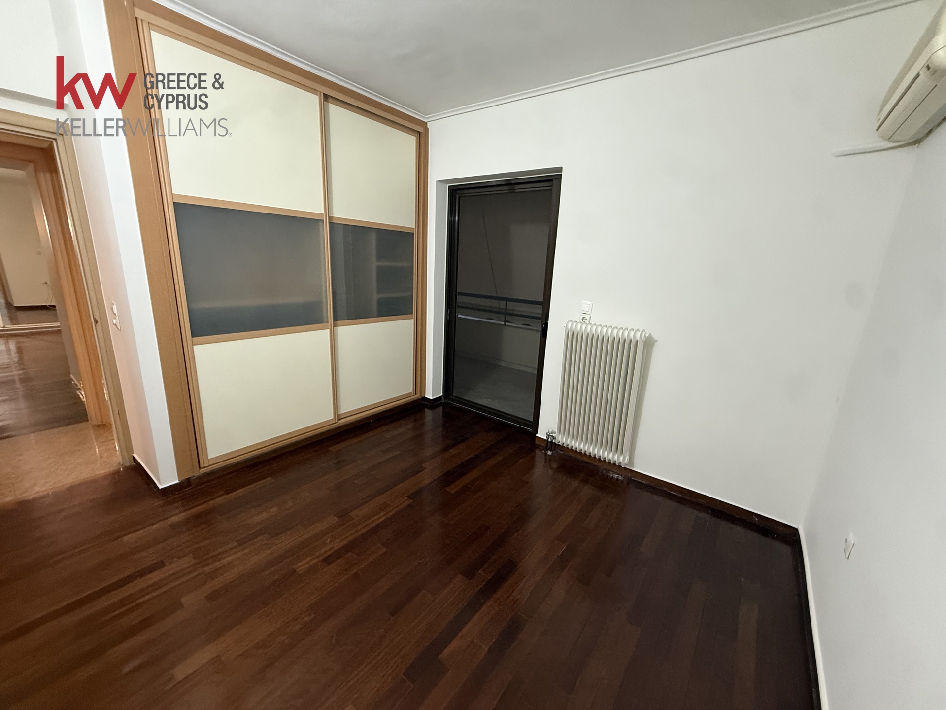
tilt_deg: -14.4
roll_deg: -2.9
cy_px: 355
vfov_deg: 85.7
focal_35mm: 14
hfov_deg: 102.1
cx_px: 473
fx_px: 383
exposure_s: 1/50
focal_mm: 2.22
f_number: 2.2
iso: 500
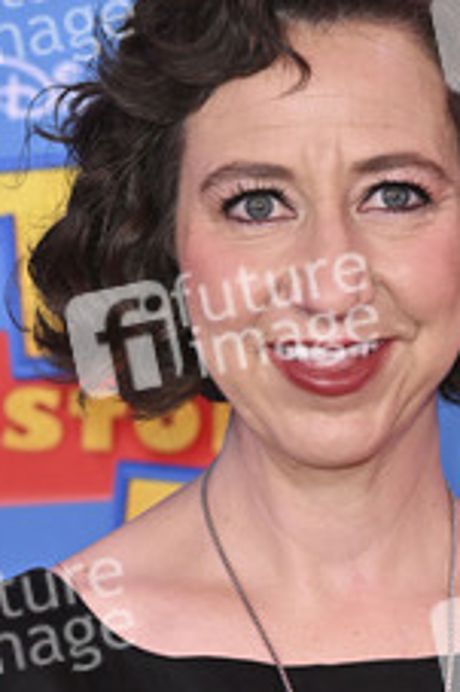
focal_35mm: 222
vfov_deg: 9.3
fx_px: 4261
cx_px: 311
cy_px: 479
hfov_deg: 6.2
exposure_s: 1/250
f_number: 6.3
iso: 1250
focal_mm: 126
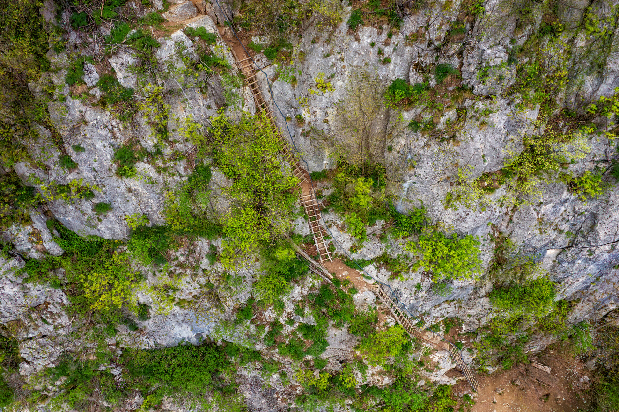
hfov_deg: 78.6
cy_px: 206
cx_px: 310
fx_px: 378
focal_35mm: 22
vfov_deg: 57.2
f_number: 2.8
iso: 100
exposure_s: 1/1600
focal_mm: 8.38
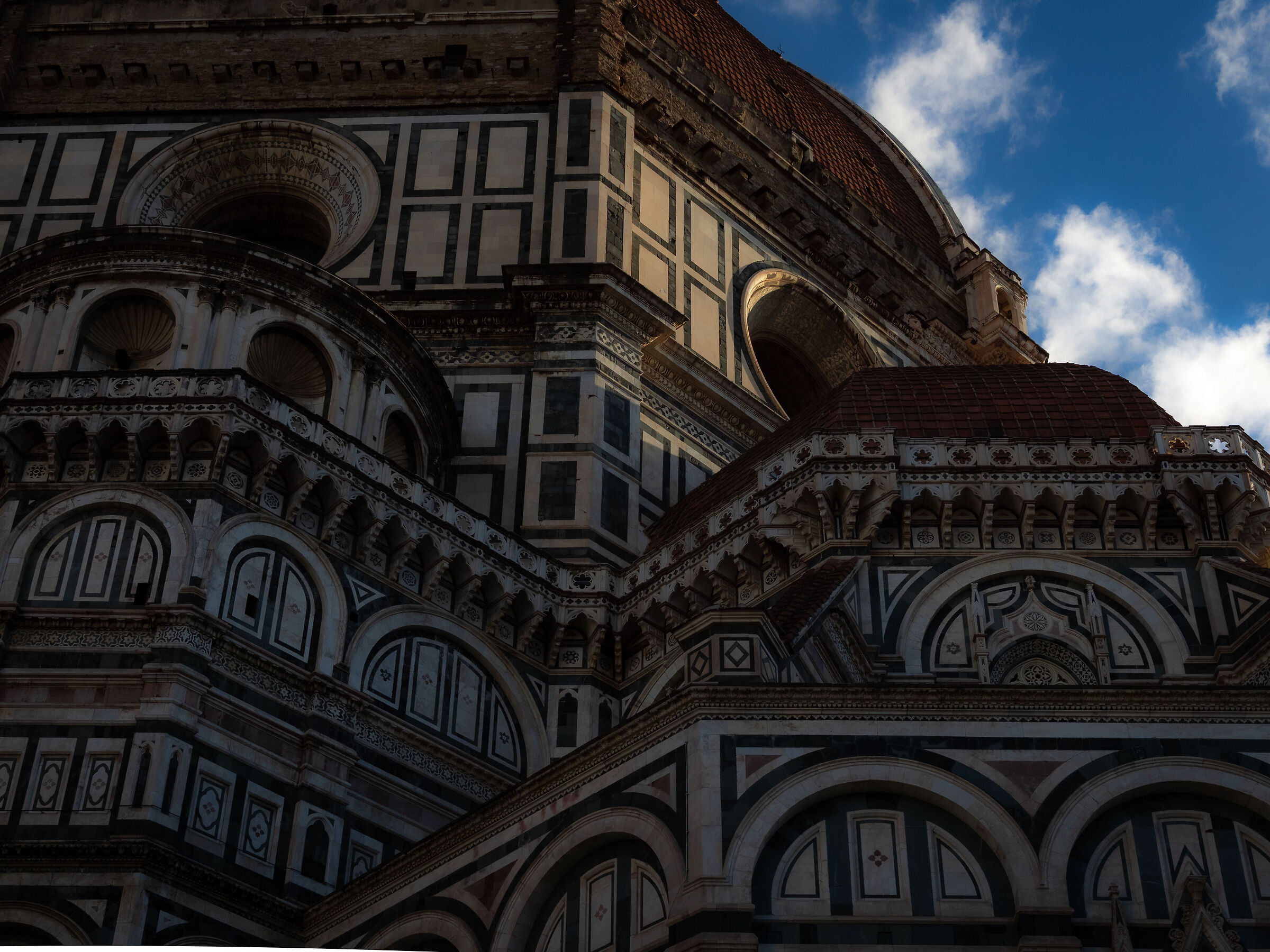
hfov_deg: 38.2
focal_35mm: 50
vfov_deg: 29.1
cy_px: 476
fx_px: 1834
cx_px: 635
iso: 200
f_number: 6.3
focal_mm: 25
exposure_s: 1/1000
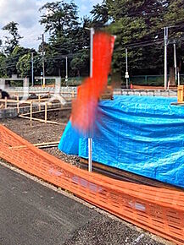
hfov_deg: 38.7
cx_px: -24
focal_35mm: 29
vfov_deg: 60.8
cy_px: 90
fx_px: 206
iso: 52
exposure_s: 1/4587
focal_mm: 1.83
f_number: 2.2
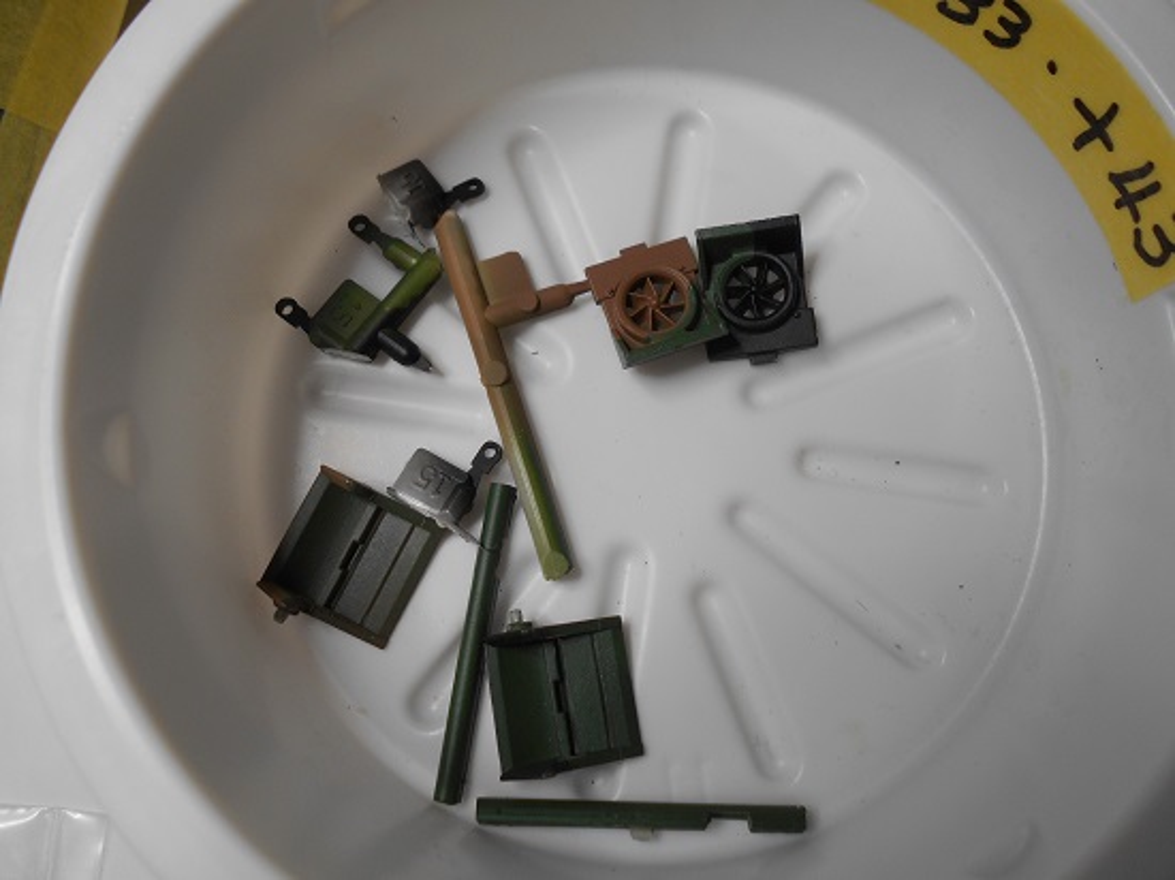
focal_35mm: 30
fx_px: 1018
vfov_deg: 46.8
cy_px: 440
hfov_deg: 60.0
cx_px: 588
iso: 80
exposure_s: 1/100
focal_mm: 5.1
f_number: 3.4
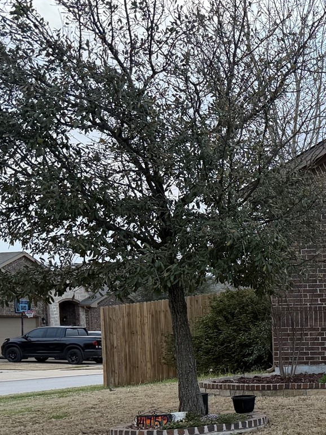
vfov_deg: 29.4
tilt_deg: -2.1
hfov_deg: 18.5
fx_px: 804
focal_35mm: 64
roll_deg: -0.1
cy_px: 364
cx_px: 570
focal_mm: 6.76
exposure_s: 1/207
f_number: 1.78
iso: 100
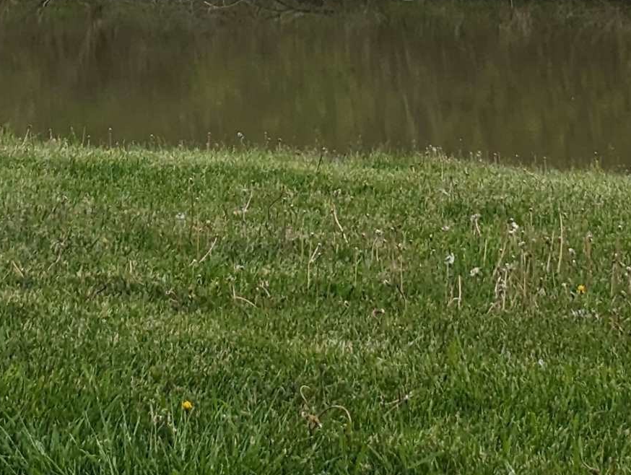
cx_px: 253
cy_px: -282
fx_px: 3067
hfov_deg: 11.7
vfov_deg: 8.6
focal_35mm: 168
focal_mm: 6.81
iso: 47
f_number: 1.85
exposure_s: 1/490
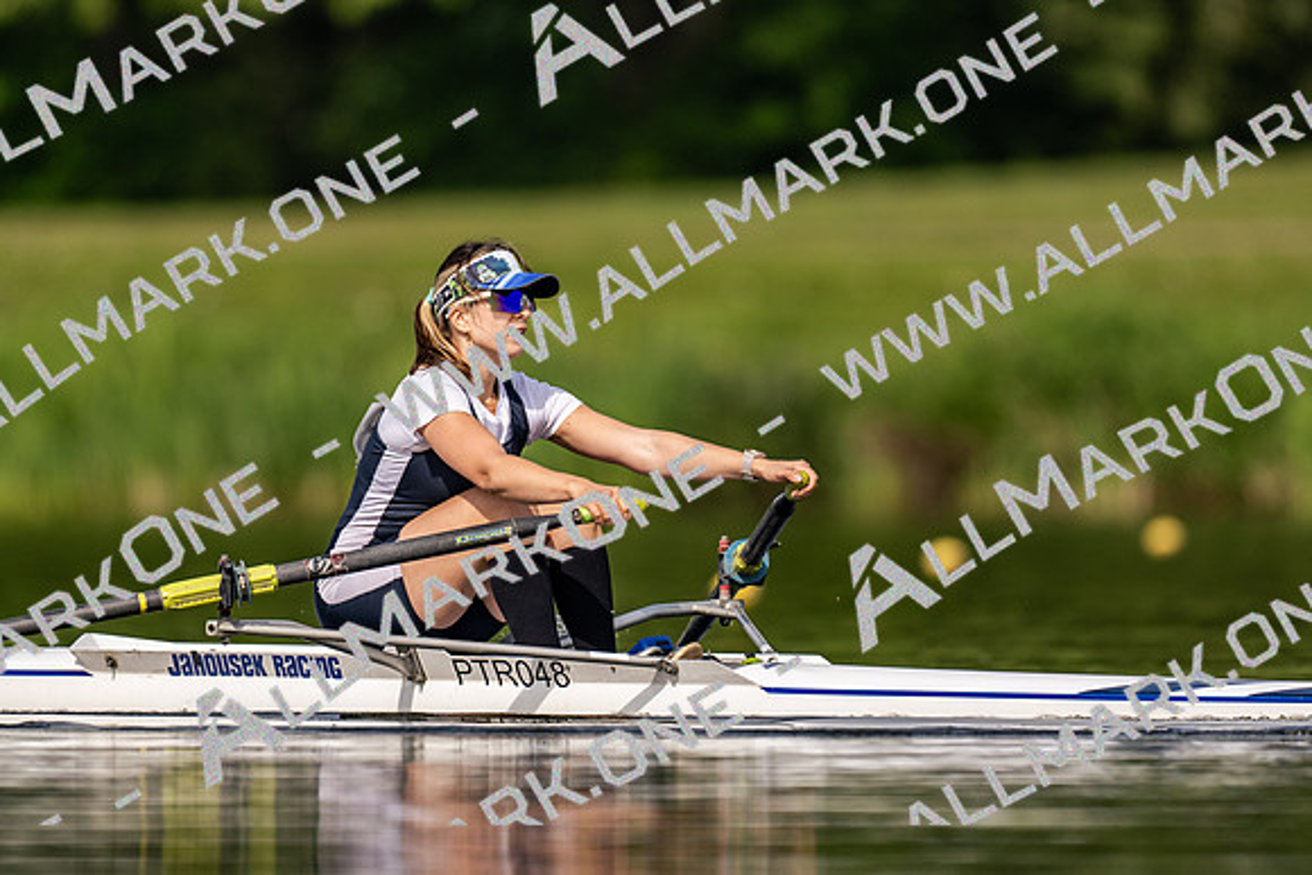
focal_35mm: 900
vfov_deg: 1.5
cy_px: 438
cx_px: 656
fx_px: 32823
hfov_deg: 2.3
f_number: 4
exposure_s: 1/2500
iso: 220
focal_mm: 600
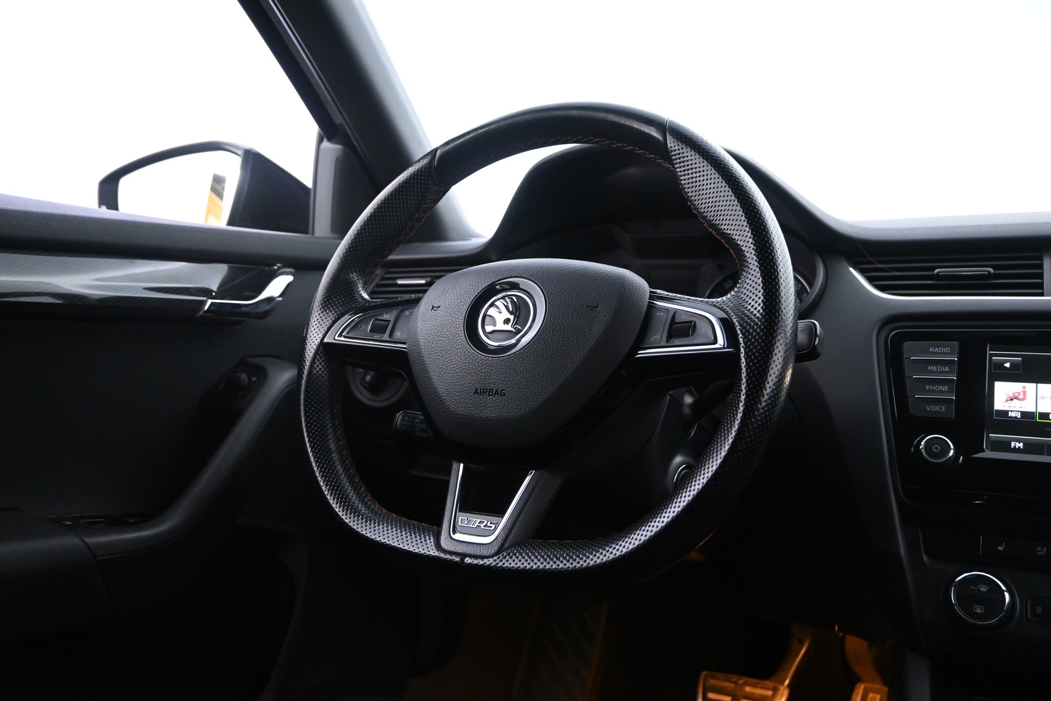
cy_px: 350
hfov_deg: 61.9
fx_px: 876
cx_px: 526
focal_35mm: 30
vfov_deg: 43.6
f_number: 3.8
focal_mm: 20
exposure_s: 1/20
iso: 3200
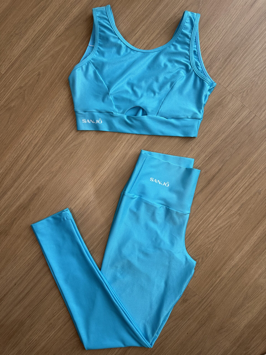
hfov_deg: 56.8
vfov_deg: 71.6
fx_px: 246
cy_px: 178
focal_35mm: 24
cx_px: 133
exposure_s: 1/508
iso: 80
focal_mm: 6.86
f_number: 1.78
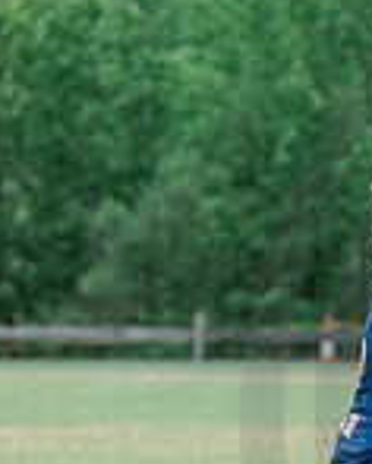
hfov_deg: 2.1
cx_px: 801
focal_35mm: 720
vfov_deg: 2.7
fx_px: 9888
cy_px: 418
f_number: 5
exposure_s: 1/1600
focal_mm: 195
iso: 400
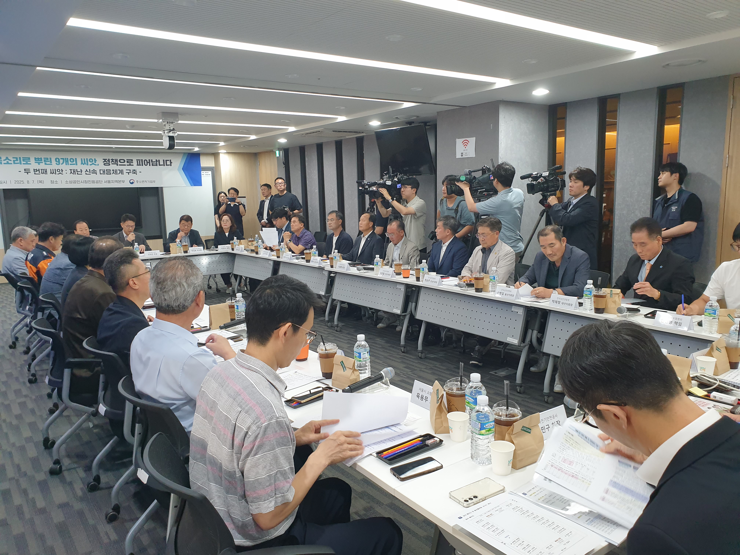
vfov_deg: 53.1
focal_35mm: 26
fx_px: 556
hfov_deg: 67.3
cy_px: 278
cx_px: 370
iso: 200
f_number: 2.4
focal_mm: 4.3
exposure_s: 1/60
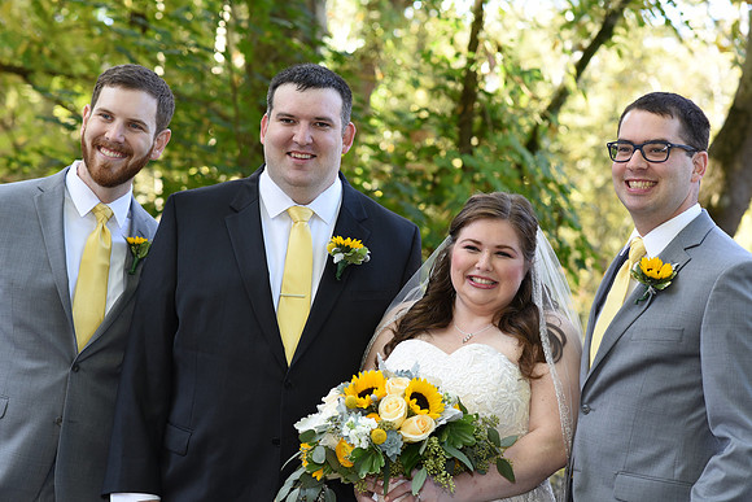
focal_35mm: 85
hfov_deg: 23.9
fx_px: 1776
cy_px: 251
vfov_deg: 16.1
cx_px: 376
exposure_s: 1/200
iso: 500
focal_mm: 85
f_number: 4.5
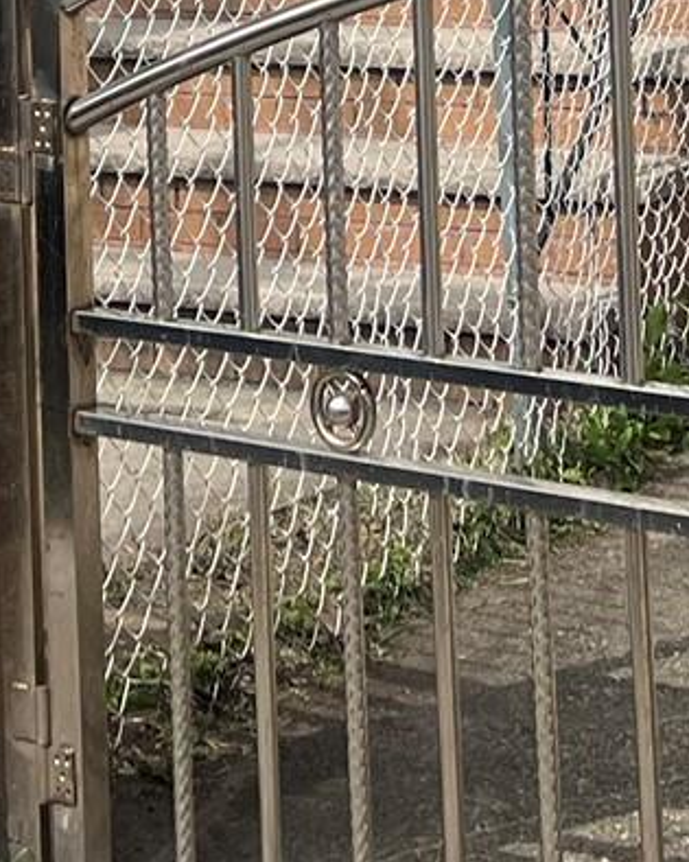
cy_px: -672
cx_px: 348
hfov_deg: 11.7
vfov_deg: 13.2
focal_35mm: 132
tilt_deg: +4.4
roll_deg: +1.8
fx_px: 3366
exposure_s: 1/4274
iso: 50
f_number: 1.5
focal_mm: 5.7
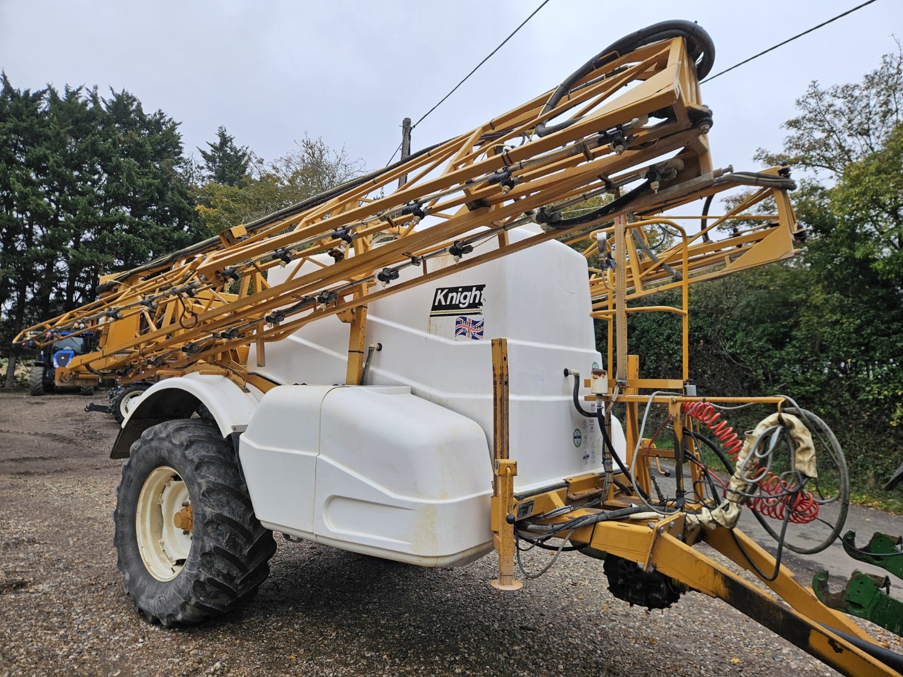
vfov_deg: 58.9
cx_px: 452
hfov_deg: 73.9
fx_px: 600
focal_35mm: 23
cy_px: 338
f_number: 1.8
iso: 40
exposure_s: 1/180
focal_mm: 5.4
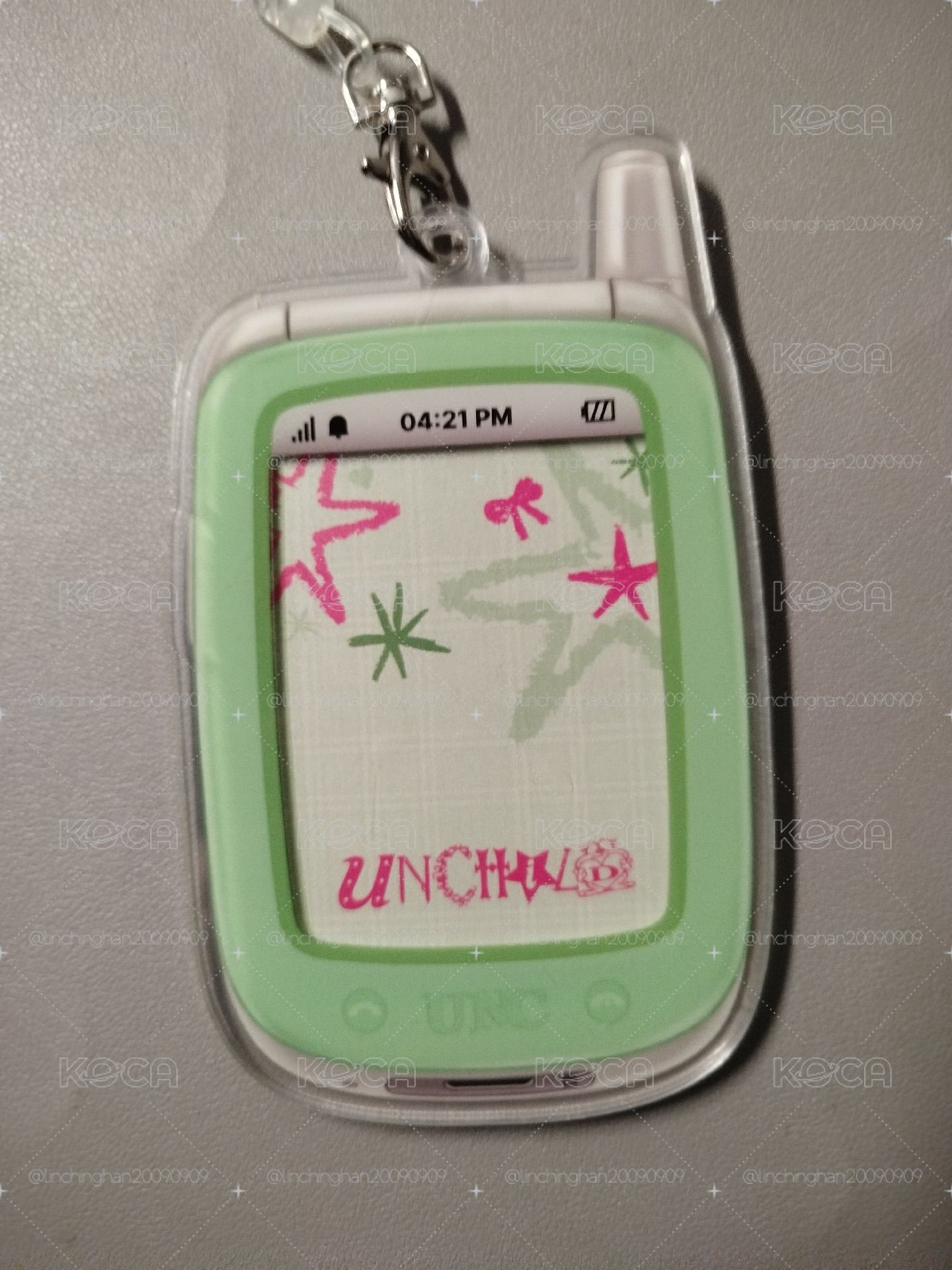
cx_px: 476
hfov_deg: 56.8
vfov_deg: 71.6
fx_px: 880
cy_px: 635
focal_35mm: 24
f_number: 1.7
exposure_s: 1/17
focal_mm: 5.31
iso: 800
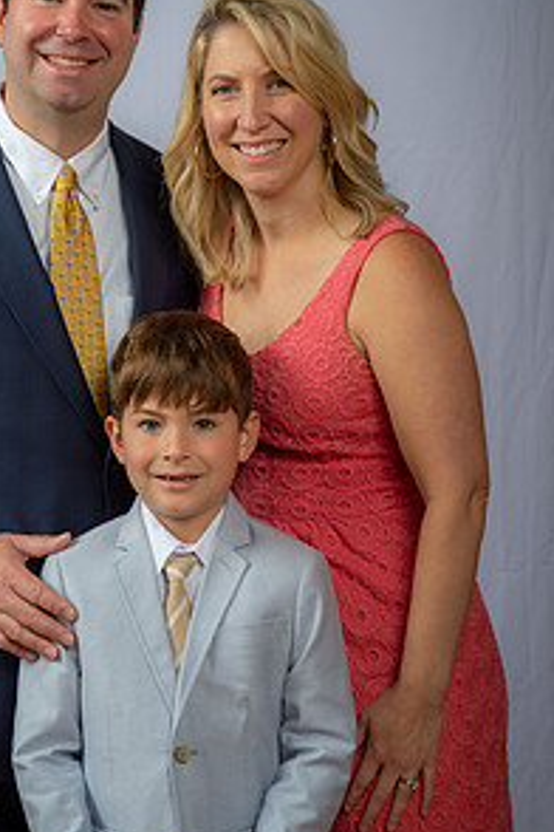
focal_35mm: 107
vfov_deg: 19.1
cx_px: 174
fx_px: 2470
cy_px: 374
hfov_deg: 12.8
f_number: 6.3
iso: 250
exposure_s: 1/200
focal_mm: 70
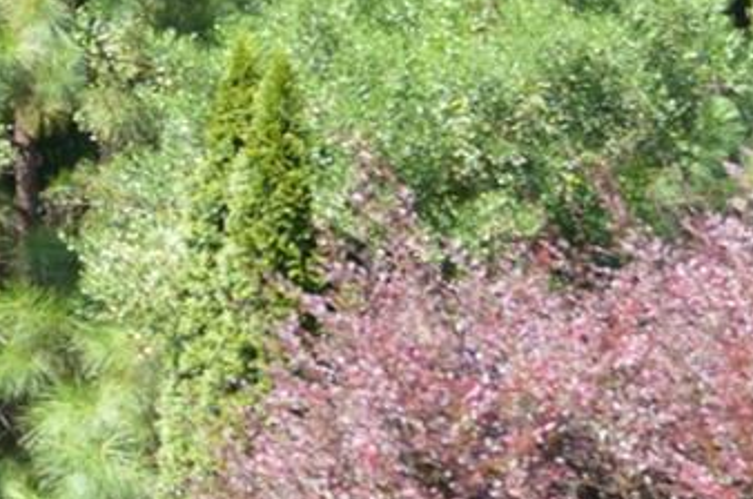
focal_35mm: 182
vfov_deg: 7.5
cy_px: 211
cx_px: -58
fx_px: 3800
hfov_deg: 11.2
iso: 100
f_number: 3.8
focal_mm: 20
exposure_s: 1/160
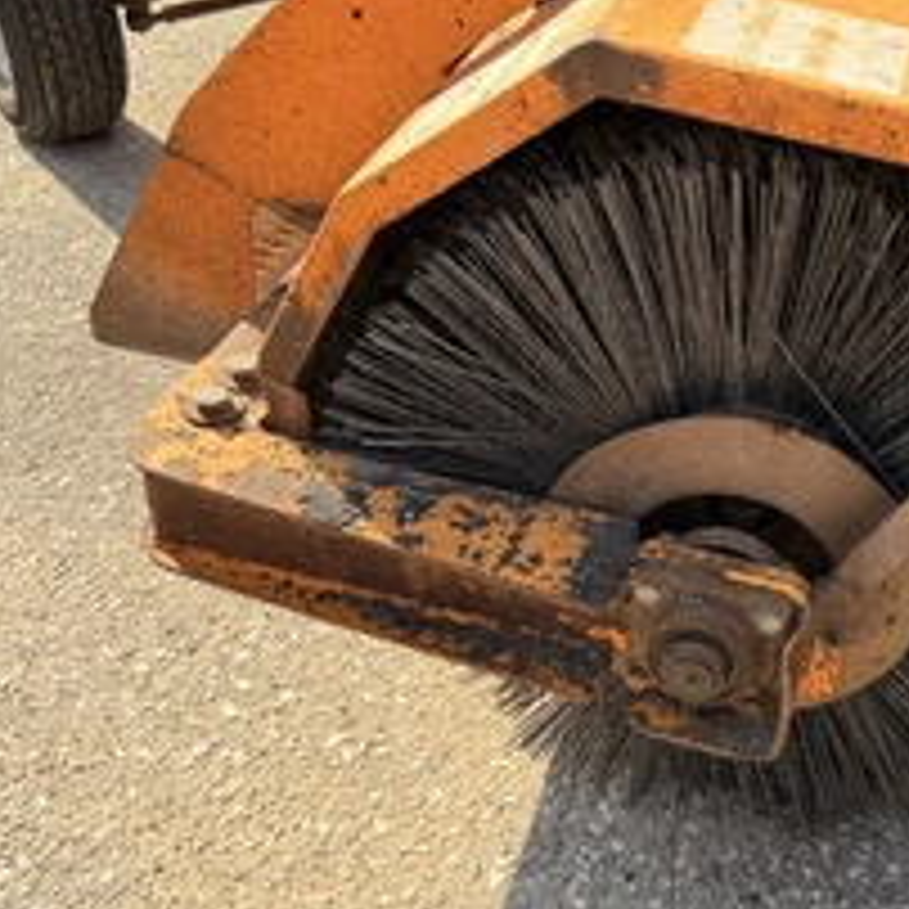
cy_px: 477
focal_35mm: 42
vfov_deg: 40.0
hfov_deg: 38.4
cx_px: 738
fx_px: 1248
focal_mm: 6.76
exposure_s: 1/1060
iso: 80
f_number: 1.78
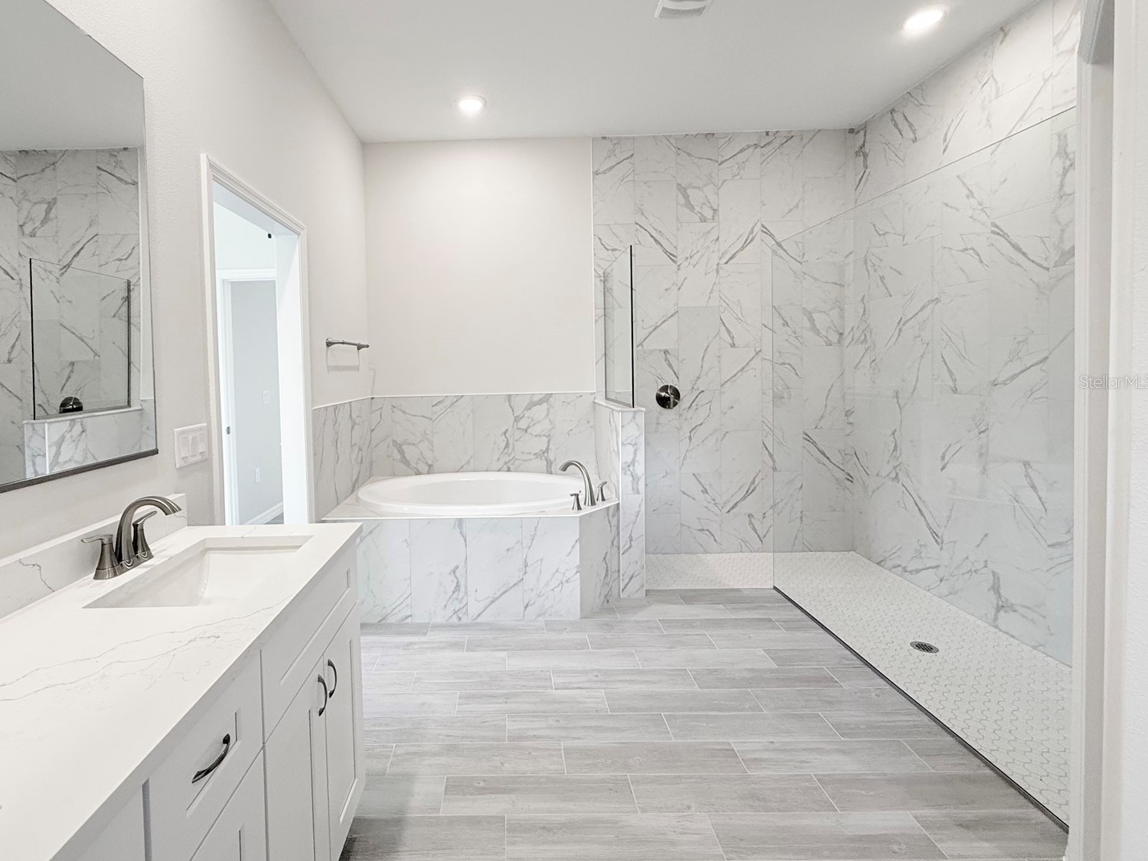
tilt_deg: -1.3
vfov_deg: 77.8
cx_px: 501
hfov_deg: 94.0
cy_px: 381
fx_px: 531
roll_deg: +0.9
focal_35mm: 16
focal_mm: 2.22
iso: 200
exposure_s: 1/120
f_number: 2.2
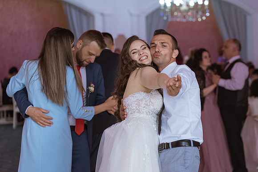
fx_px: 775
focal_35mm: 108
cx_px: 155
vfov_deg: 12.7
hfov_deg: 18.9
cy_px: 69
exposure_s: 1/200
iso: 4000
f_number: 3.5
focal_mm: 90
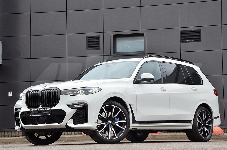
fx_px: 547
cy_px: 75
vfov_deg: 15.6
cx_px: 114
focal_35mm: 87
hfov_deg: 23.4
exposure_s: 1/50
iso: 400
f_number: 9
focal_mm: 58
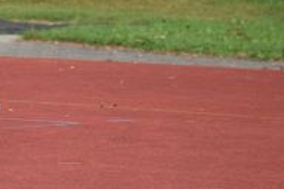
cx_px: -106
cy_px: -68
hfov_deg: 6.2
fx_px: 2603
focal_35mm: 330
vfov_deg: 4.1
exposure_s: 1/200
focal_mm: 66
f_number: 7.1
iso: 100
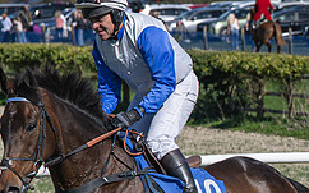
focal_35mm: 407
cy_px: 237
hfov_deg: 5.2
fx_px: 3426
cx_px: 219
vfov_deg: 3.2
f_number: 4
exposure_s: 1/3200
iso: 200
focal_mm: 70
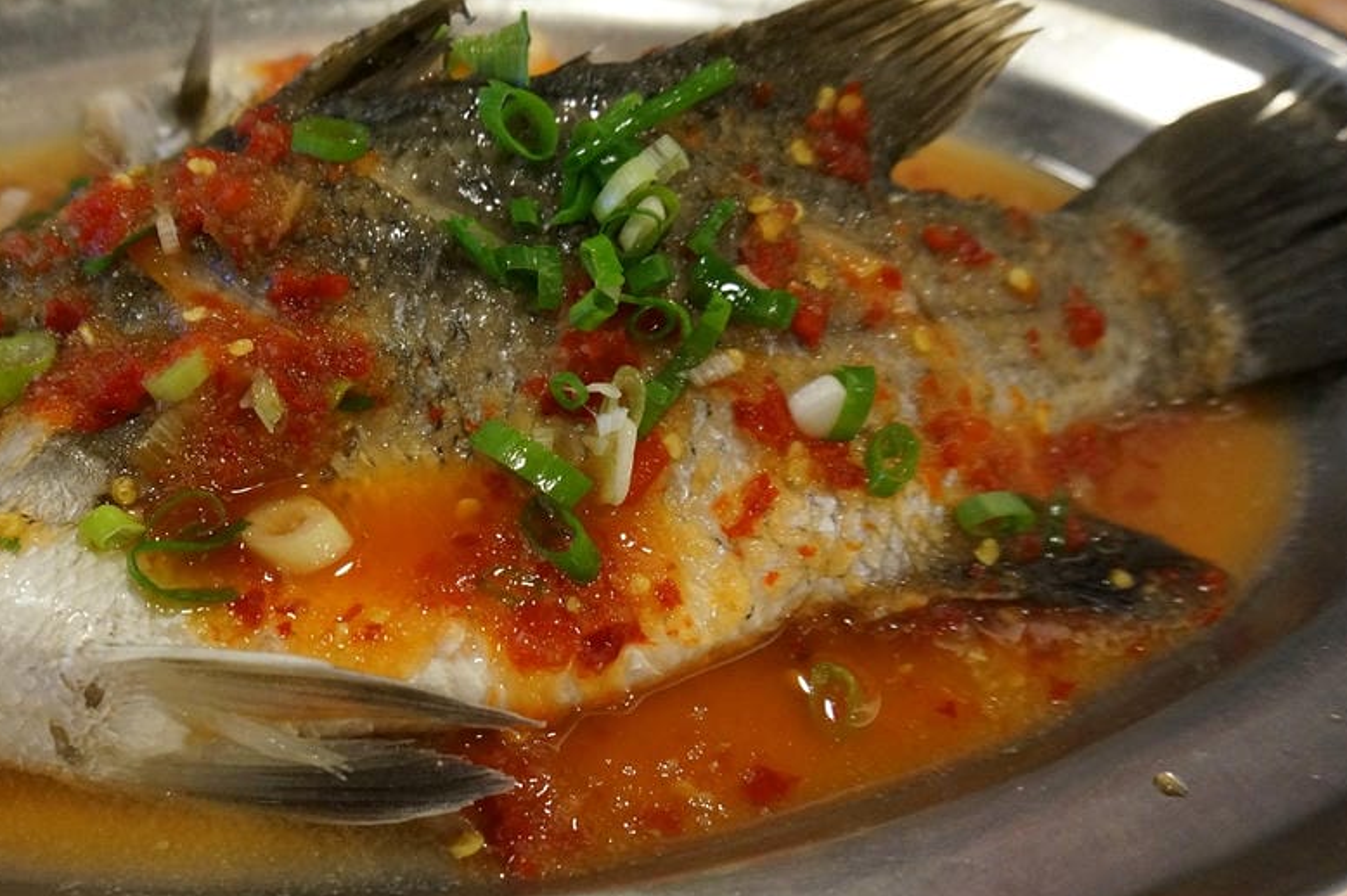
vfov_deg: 35.9
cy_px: 495
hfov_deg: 50.1
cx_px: 362
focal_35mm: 37
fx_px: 1384
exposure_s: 1/160
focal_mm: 16
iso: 2000
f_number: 4
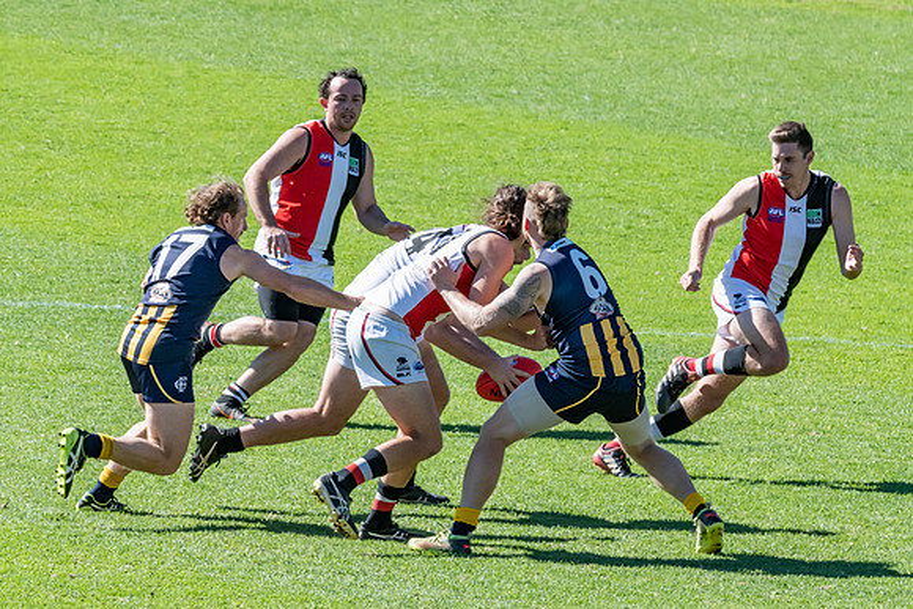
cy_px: 327
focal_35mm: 516
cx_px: 423
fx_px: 13082
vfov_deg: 2.7
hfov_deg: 4.0
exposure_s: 1/1000
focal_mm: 320
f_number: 14
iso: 800
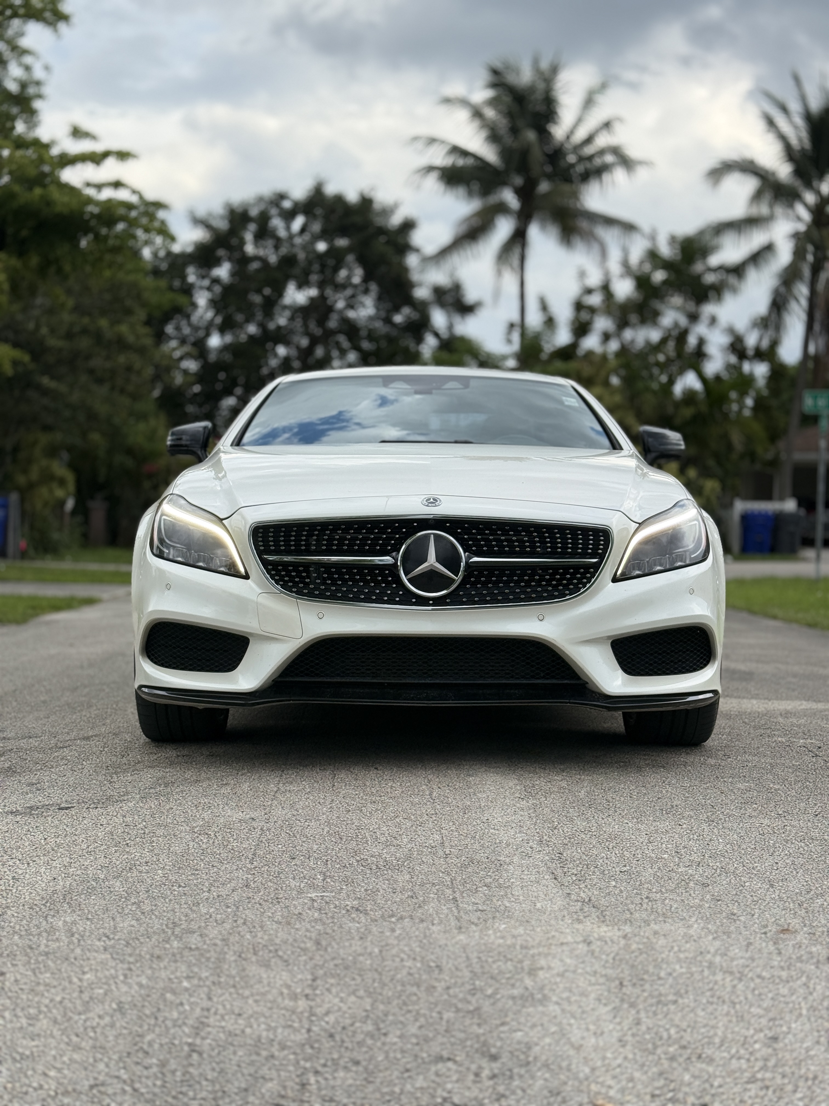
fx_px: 1533
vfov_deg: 39.7
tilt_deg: -1.6
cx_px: 414
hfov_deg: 30.3
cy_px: 553
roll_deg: -1.5
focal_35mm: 48
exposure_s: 1/1883
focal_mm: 6.76
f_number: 1.78
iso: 64
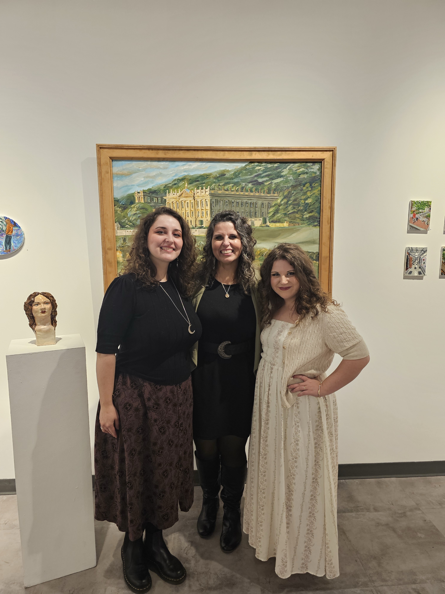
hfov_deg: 58.9
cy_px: 297
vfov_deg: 73.9
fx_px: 394
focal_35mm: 23
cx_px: 222
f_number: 1.7
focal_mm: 6.3
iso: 200
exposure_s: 1/120
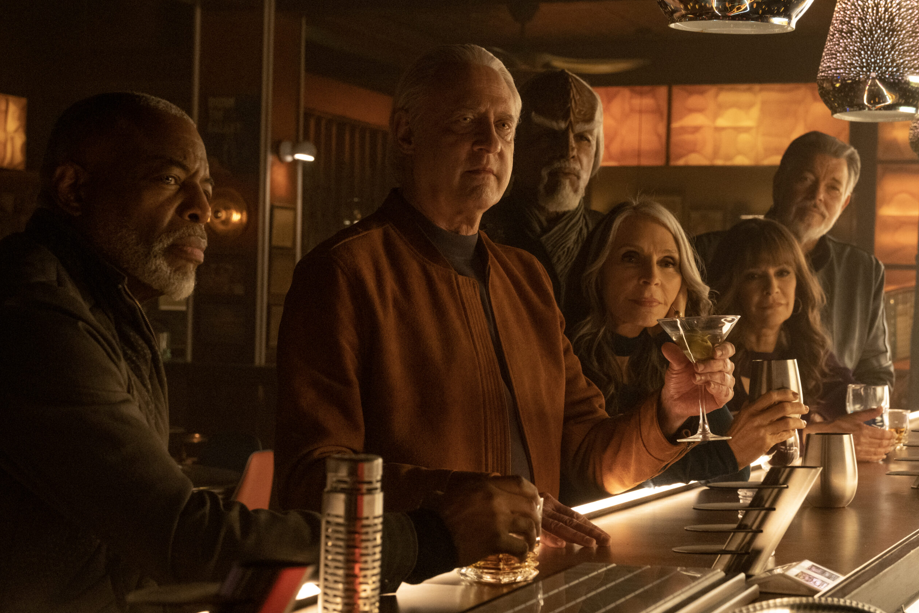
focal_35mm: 76
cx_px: 454
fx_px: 1940
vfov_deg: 17.9
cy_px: 305
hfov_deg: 26.7
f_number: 7.1
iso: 6400
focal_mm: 50
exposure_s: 1/100
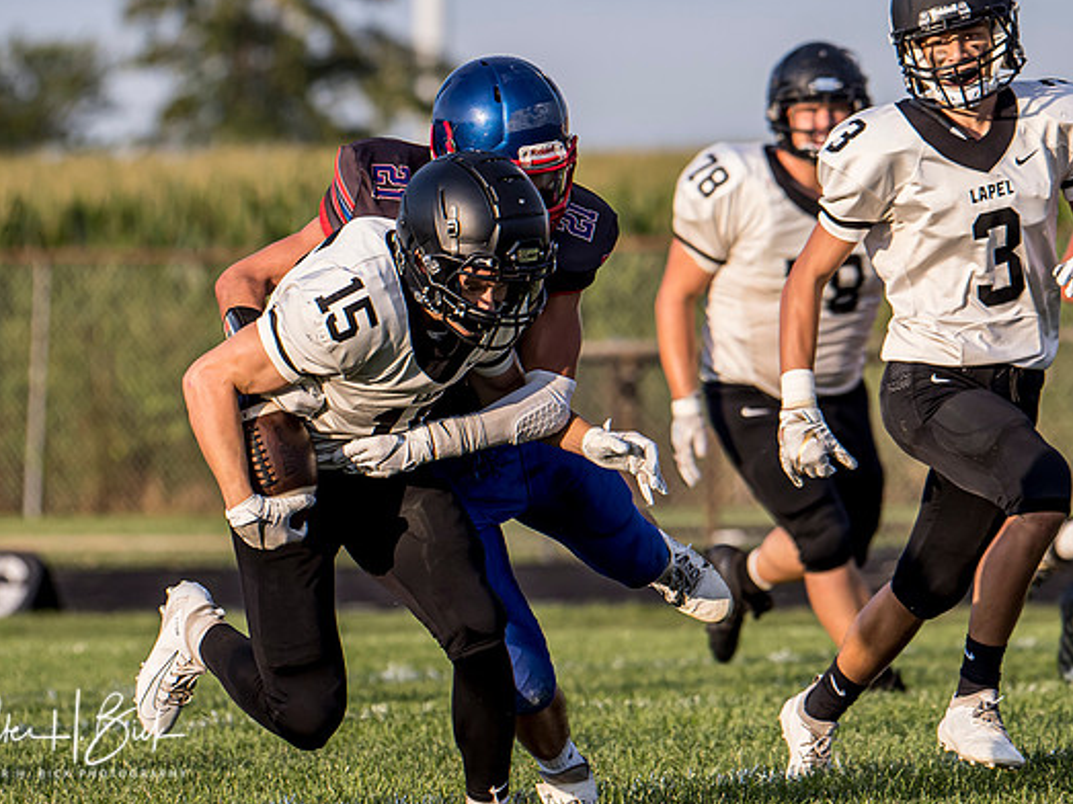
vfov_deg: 2.6
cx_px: 331
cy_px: 375
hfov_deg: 3.5
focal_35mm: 562
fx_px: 17416
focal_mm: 200
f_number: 4
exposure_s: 1/1600
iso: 400
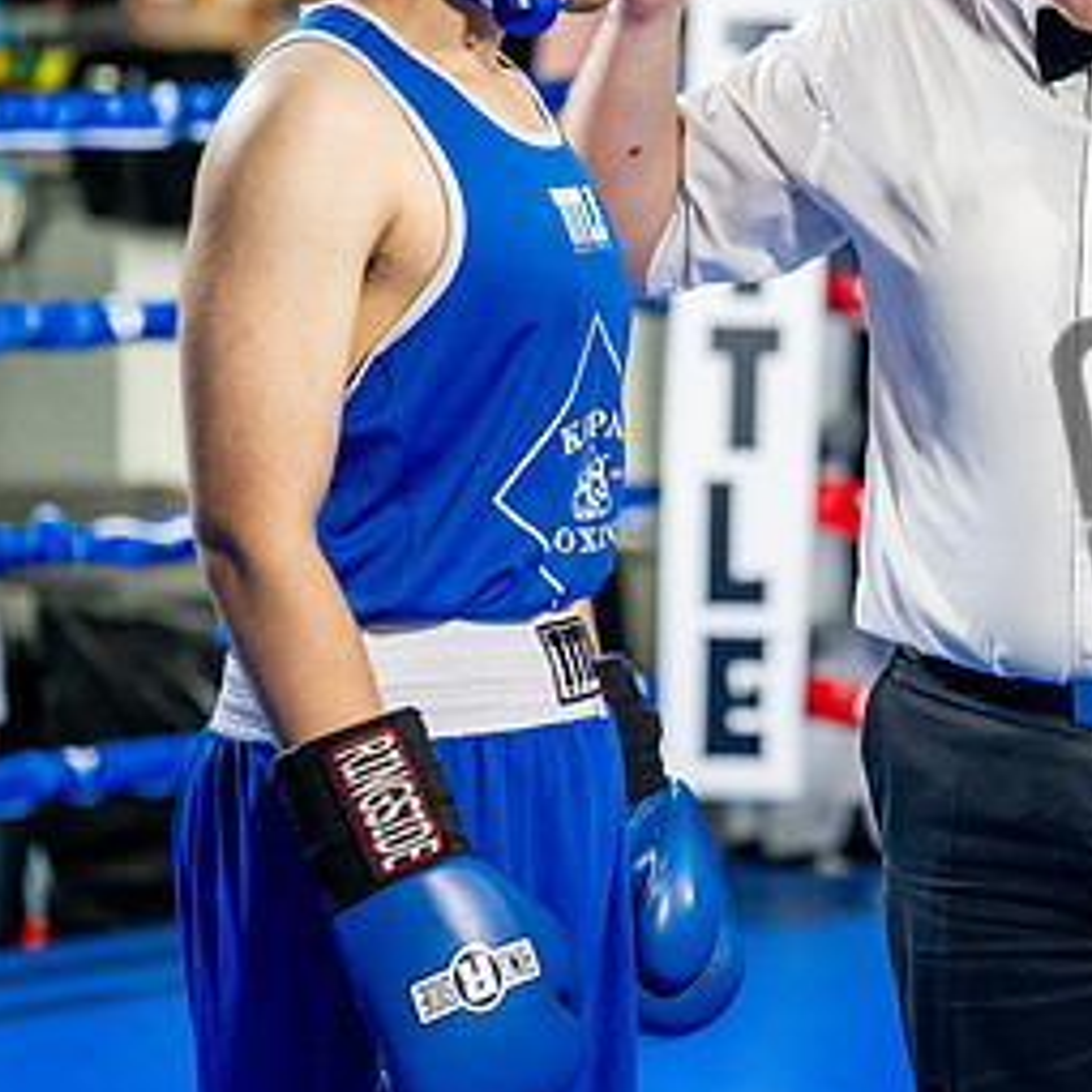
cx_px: 1062
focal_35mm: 143
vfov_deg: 12.2
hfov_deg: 12.1
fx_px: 5104
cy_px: 392
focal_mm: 74
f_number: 2
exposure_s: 1/800
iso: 4000
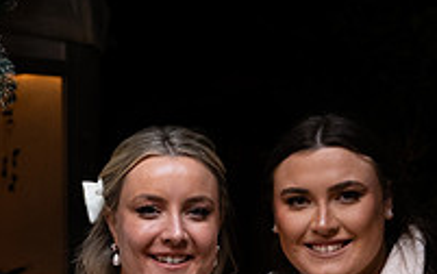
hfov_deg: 19.6
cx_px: 157
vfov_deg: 11.9
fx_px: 1263
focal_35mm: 106
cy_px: 393
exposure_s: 1/160
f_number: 3.5
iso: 800
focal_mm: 36
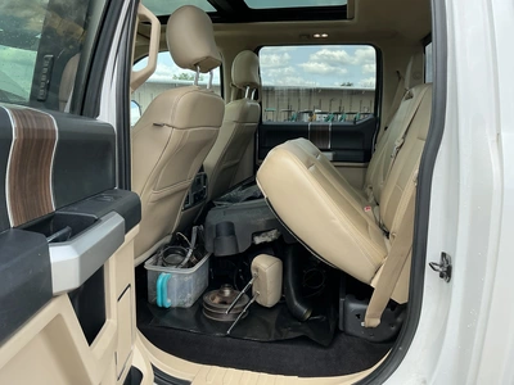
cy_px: 192
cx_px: 257
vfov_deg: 49.7
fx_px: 416
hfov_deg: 63.4
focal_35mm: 28
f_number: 1.8
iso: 25
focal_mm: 3
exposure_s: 1/305
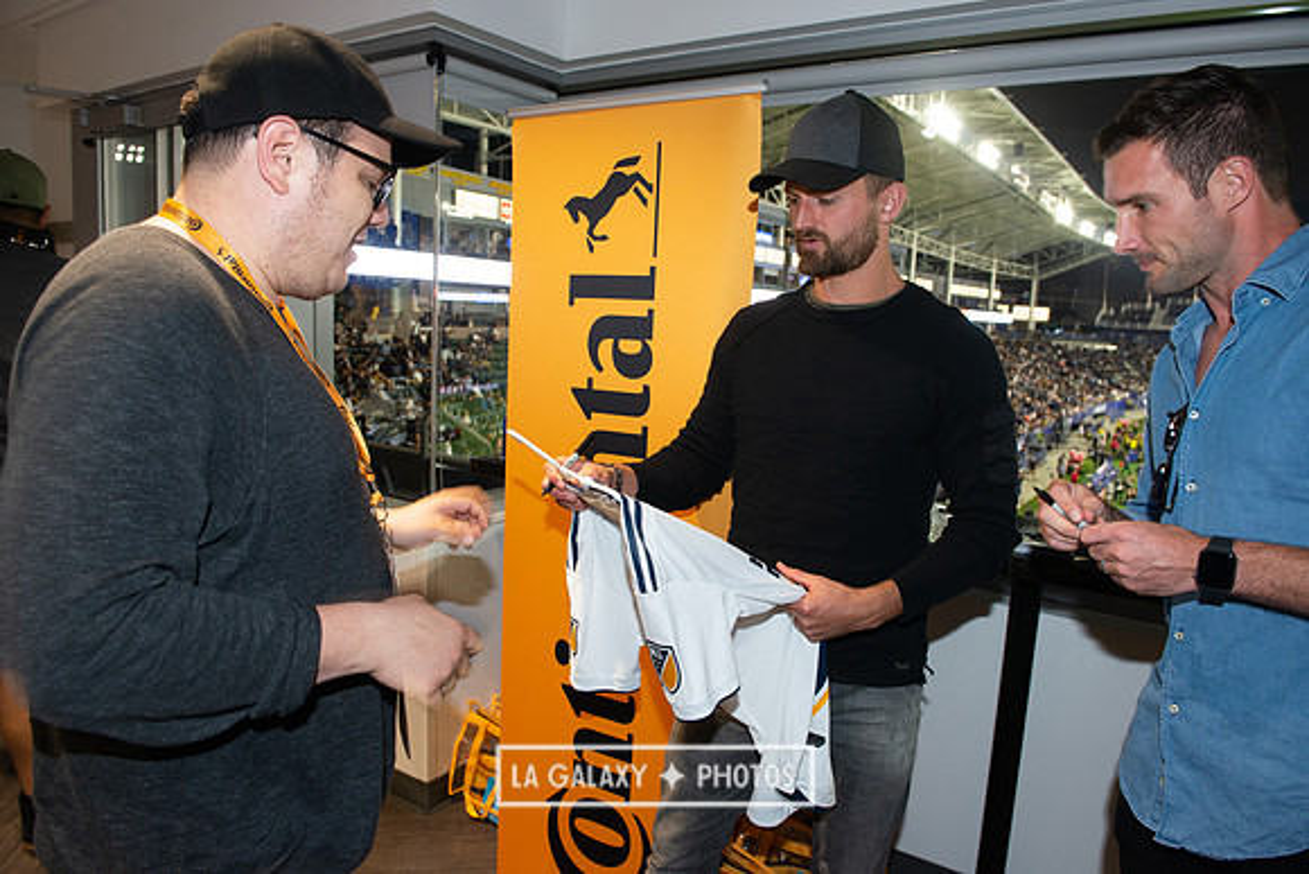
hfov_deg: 73.7
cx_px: 654
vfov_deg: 53.2
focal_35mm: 24
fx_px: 873
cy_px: 437
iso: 640
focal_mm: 24
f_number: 6.3
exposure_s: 1/60
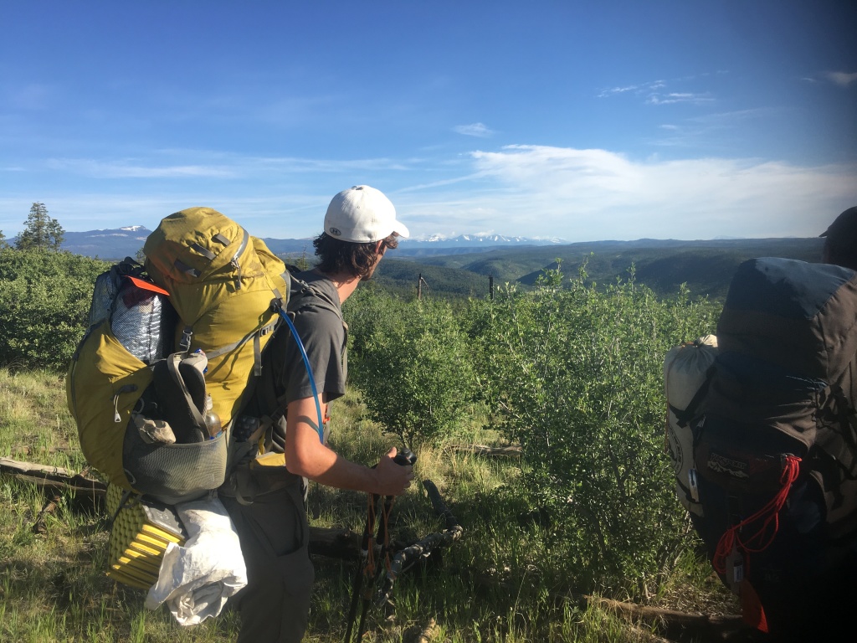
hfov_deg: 61.7
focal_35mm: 29
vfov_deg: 48.2
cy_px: 322
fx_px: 718
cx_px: 428
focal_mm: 4.15
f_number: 2.2
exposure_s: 1/894
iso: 25
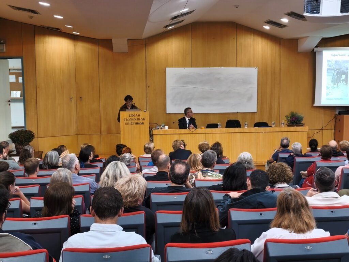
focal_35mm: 46
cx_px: 174
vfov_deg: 31.5
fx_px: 464
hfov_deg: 41.2
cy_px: 131
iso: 640
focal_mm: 6.14
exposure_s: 1/50
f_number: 1.65
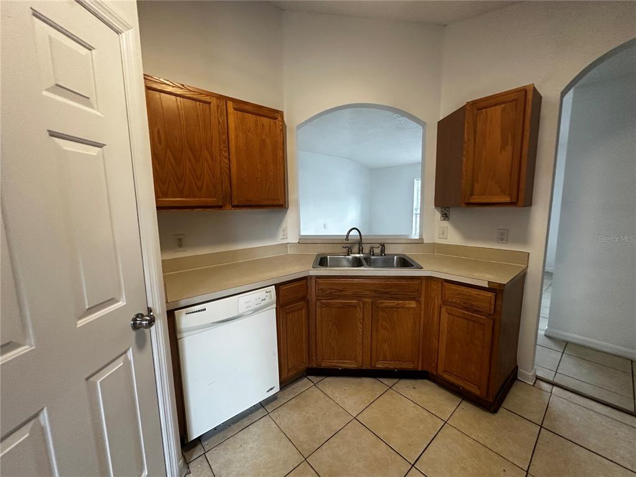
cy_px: 238
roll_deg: +1.8
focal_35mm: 14
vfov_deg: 85.7
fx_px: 257
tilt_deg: -6.5
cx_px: 318
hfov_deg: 102.1
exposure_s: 1/99
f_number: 2.2
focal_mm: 2.22
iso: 250
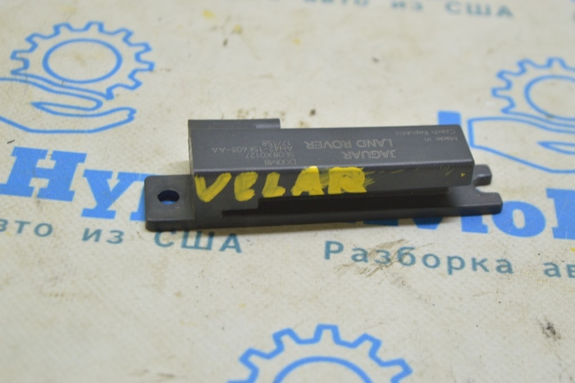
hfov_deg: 28.1
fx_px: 1149
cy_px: 192
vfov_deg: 18.9
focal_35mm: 72
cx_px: 288
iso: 400
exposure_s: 1/20
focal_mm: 48
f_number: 5.6
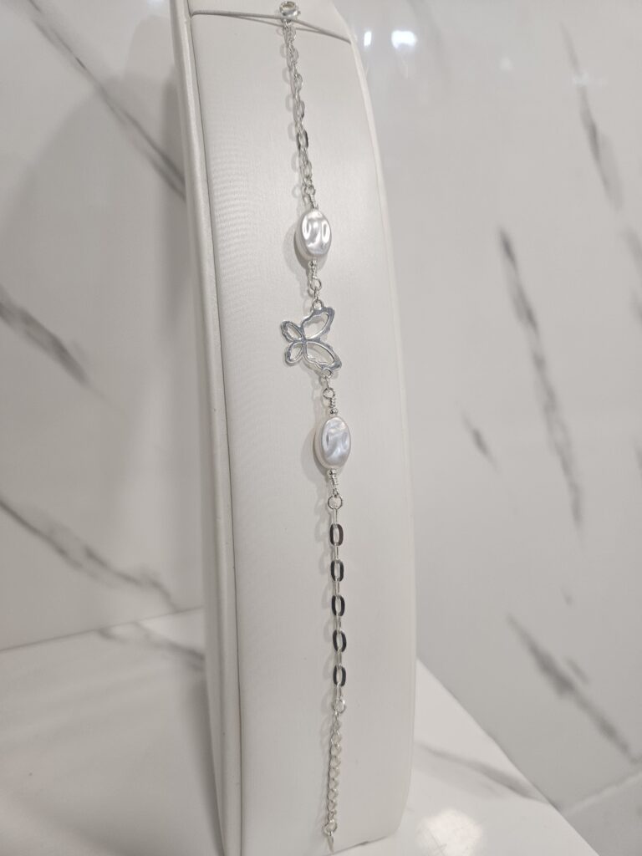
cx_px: 321
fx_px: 569
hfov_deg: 58.9
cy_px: 428
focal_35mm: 23
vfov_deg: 73.9
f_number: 1.8
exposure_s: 1/100
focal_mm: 5.4
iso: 160
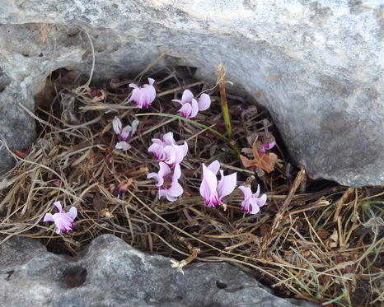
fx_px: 1000
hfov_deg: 21.7
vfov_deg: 17.5
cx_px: 186
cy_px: 154
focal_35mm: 88
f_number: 4.4
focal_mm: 15.1
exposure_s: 1/160
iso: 200
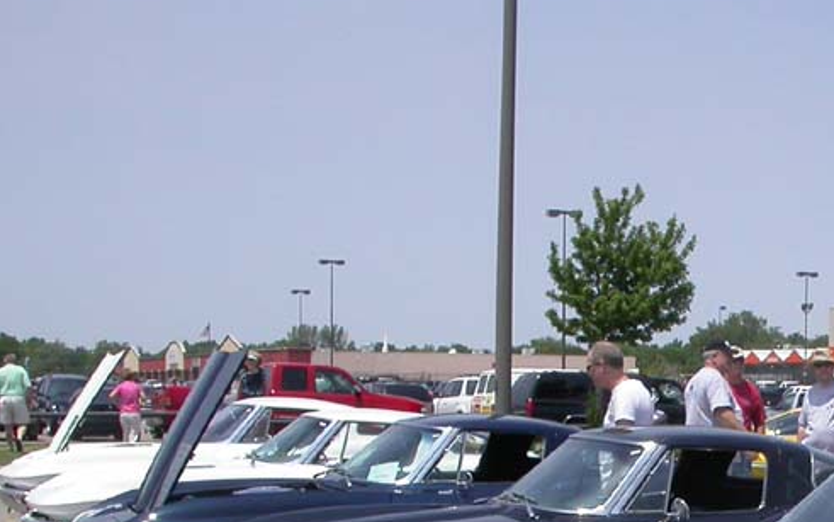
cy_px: 599
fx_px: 1909
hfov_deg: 23.7
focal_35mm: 84
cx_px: 814
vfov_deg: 15.1
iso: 100
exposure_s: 1/396
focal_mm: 7.85
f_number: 7.5
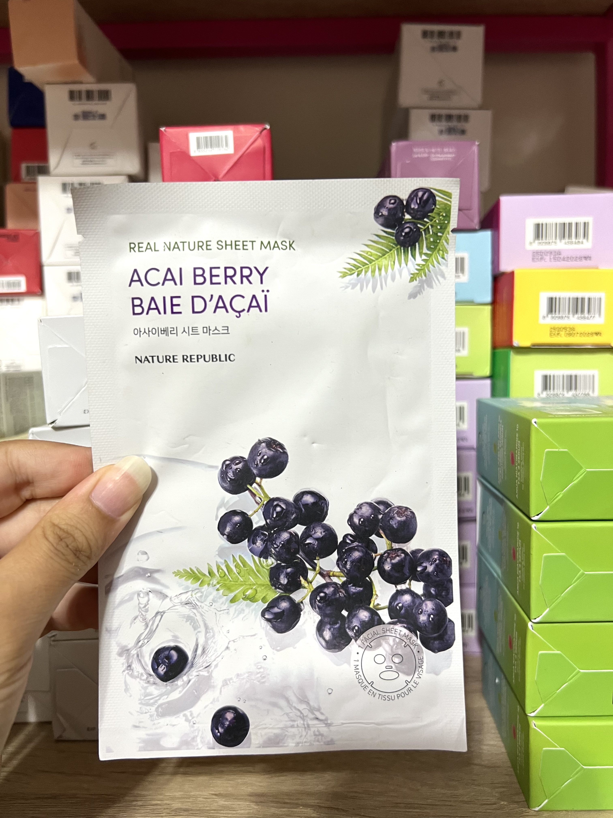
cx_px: 306
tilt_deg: -3.7
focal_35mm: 26
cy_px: 409
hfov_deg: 53.1
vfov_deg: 67.3
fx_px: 614
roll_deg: +1.3
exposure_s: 1/50
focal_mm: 5.7
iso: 160
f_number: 1.5
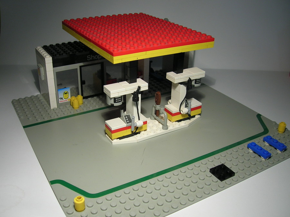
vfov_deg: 39.6
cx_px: 145
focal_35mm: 36
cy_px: 108
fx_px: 301
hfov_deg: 51.4
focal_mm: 6
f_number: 2.9
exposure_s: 1/40.6
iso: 50
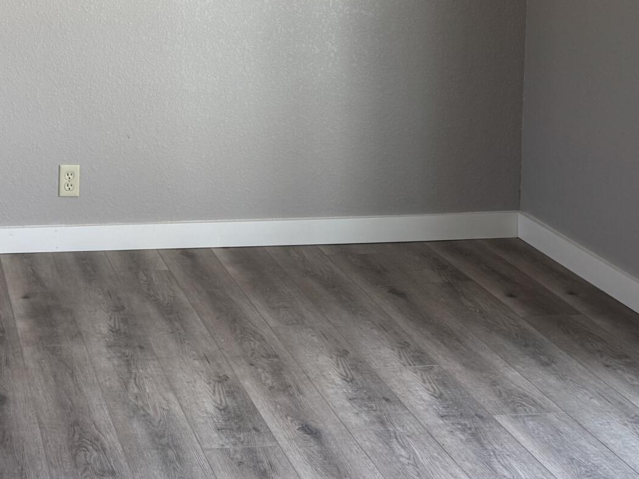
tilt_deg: -6.4
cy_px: -14
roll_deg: +1.4
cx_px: -58
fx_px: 1255
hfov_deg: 26.4
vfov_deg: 20.8
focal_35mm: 68
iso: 80
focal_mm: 6.76
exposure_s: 1/120
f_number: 1.78
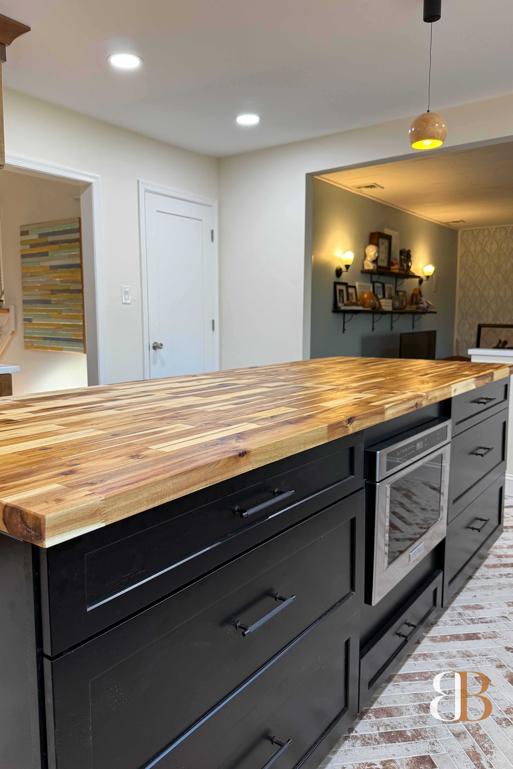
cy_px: 381
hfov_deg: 49.4
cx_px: 224
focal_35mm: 26
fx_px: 556
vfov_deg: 69.4
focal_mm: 6.76
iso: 160
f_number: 1.78
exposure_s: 1/60
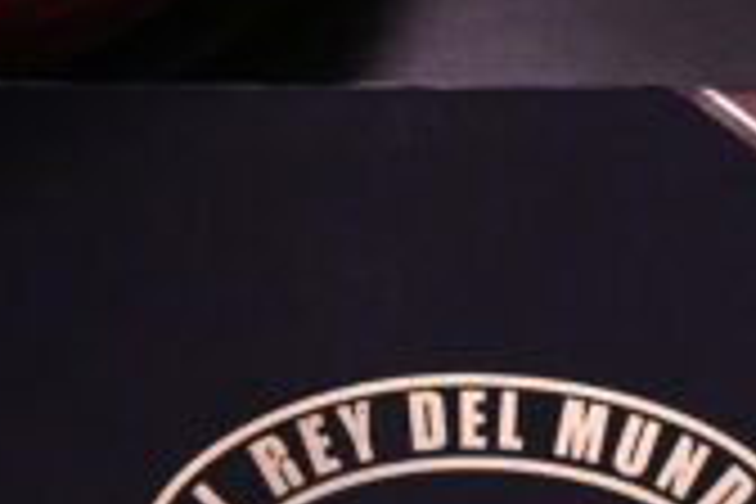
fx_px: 3943
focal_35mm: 188
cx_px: 414
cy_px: 774
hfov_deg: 11.0
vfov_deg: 7.2
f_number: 5.3
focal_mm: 35
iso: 4000
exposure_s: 1/250
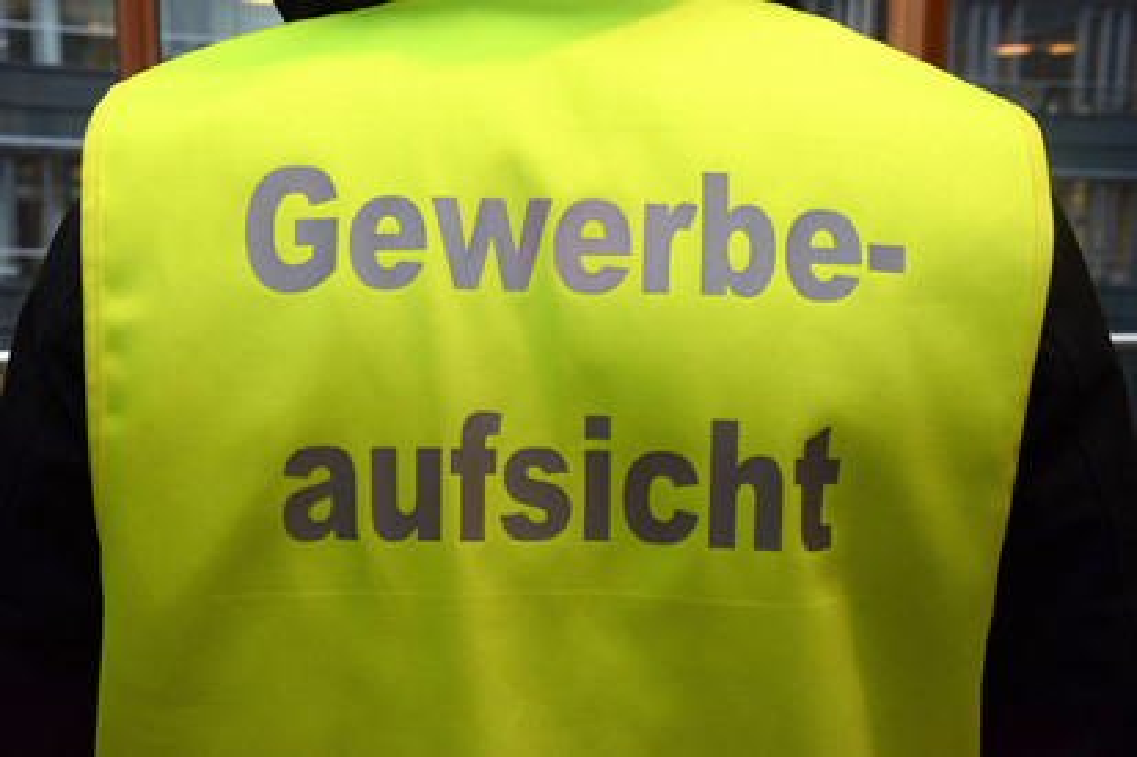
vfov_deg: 31.9
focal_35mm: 42
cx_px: 568
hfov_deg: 46.4
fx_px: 1326
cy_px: 378
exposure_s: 1/60
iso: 1250
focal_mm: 28
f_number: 7.1
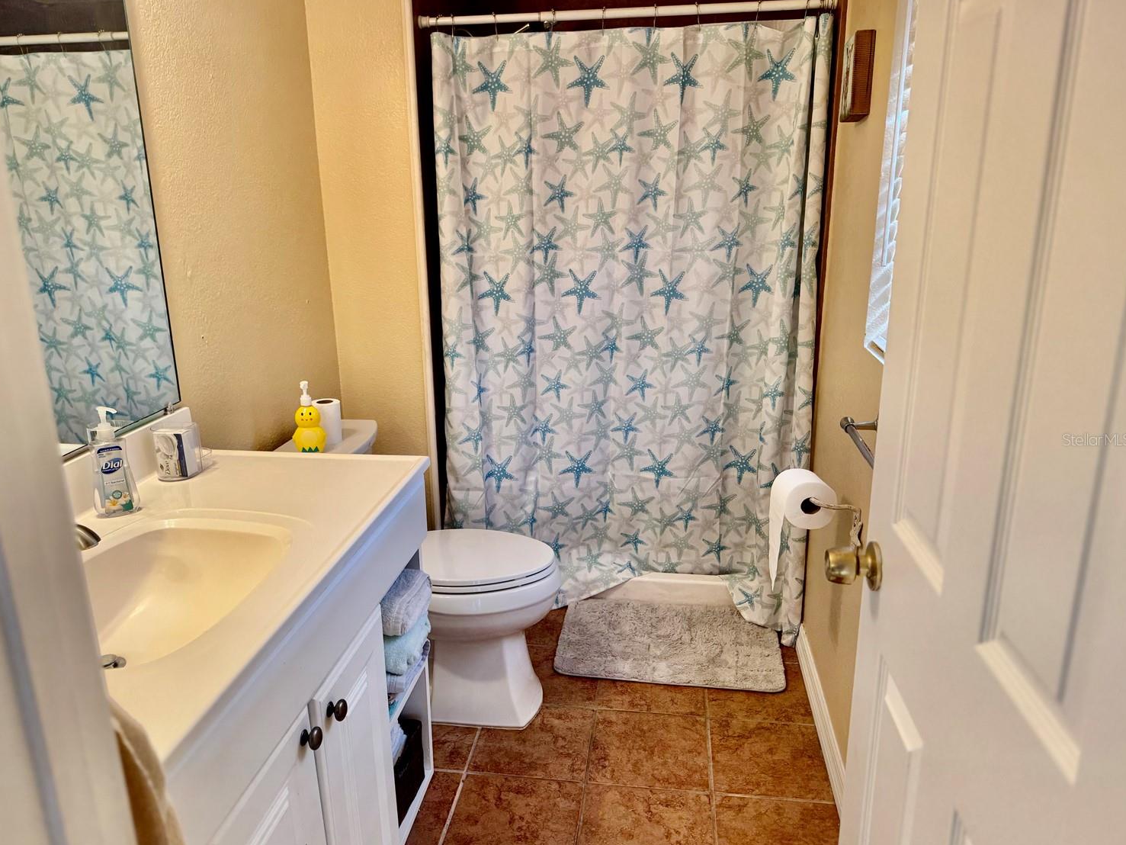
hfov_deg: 67.2
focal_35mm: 26
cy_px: 439
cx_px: 525
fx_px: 846
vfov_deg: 53.1
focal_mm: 6.76
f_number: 1.78
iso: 160
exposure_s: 1/120
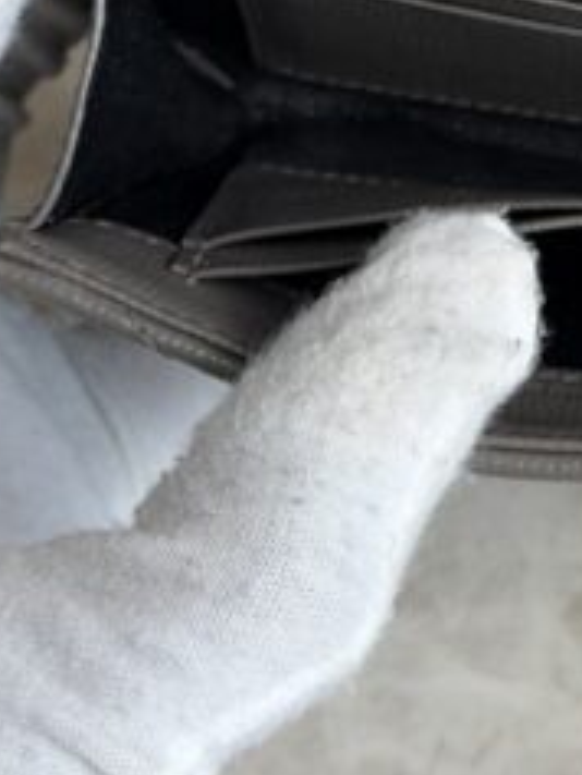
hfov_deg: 9.1
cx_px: 615
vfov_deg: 12.0
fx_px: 3628
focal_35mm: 162
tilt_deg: -53.5
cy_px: -36
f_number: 1.78
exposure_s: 1/120
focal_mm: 6.76
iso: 64
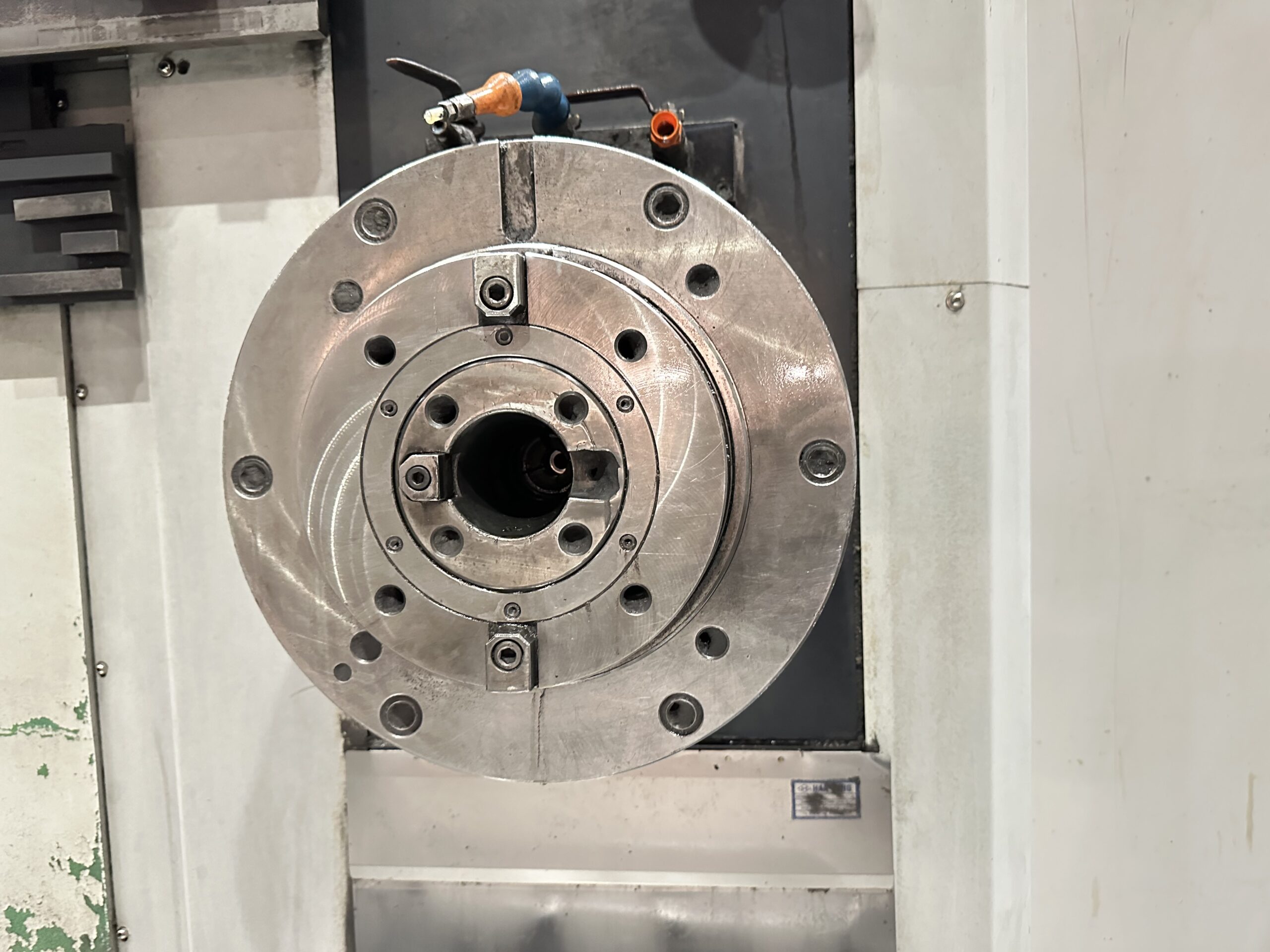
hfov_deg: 71.6
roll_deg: +1.5
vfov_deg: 56.8
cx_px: 635
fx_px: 881
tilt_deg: -4.2
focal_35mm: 24
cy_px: 476
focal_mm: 6.86
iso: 1000
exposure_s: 1/33
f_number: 1.78
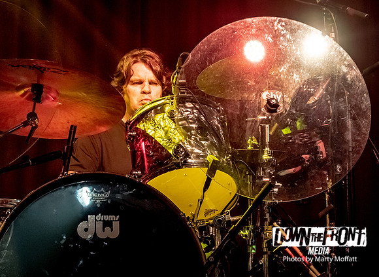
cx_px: 141
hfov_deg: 18.4
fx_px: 1166
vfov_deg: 13.5
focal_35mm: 108
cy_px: 96
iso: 1600
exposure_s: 1/160
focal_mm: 40
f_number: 3.5
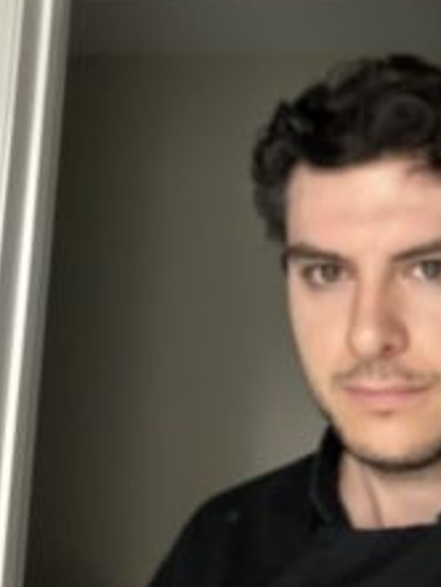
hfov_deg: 28.3
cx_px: 375
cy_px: 135
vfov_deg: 37.1
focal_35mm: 50
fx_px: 848
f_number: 1.9
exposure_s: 1/40
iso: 320
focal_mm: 2.69
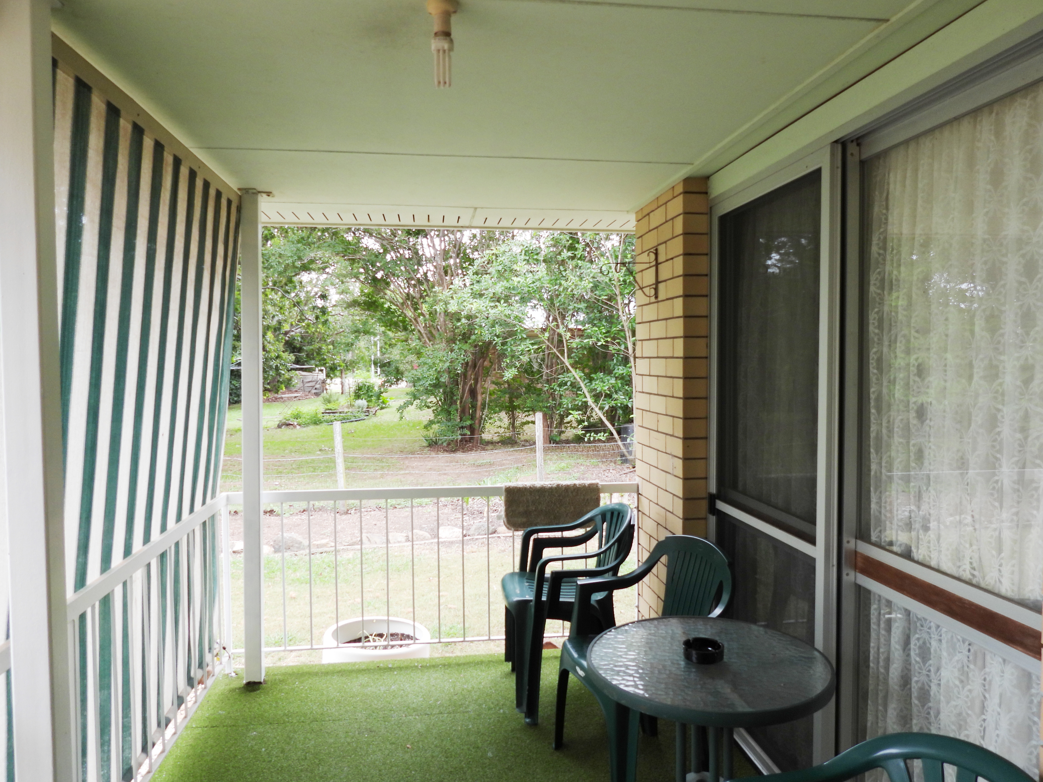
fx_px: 723
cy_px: 391
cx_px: 522
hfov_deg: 71.6
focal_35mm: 24
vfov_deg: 56.8
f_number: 2.8
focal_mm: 4.3
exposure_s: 1/160
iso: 100
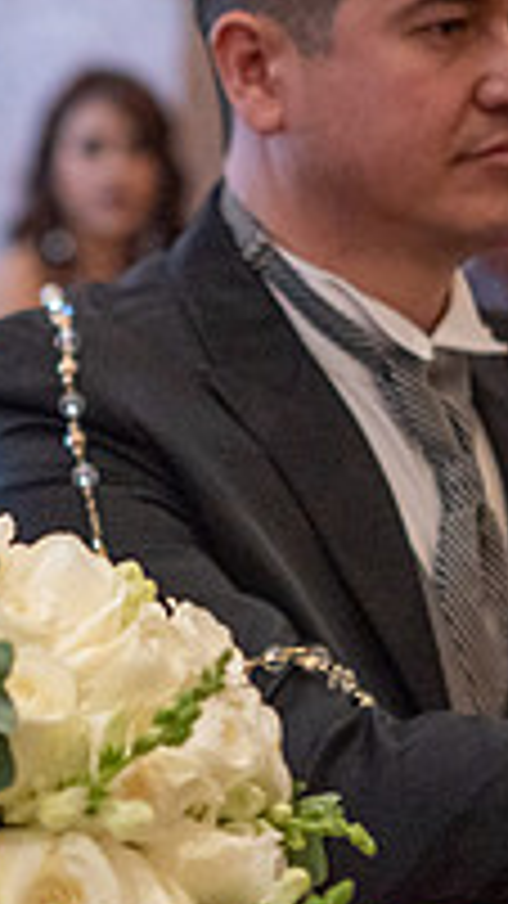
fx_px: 4336
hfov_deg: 6.7
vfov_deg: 11.9
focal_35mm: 181
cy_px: 470
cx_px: -22
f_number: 2.8
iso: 2500
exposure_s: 1/200
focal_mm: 60
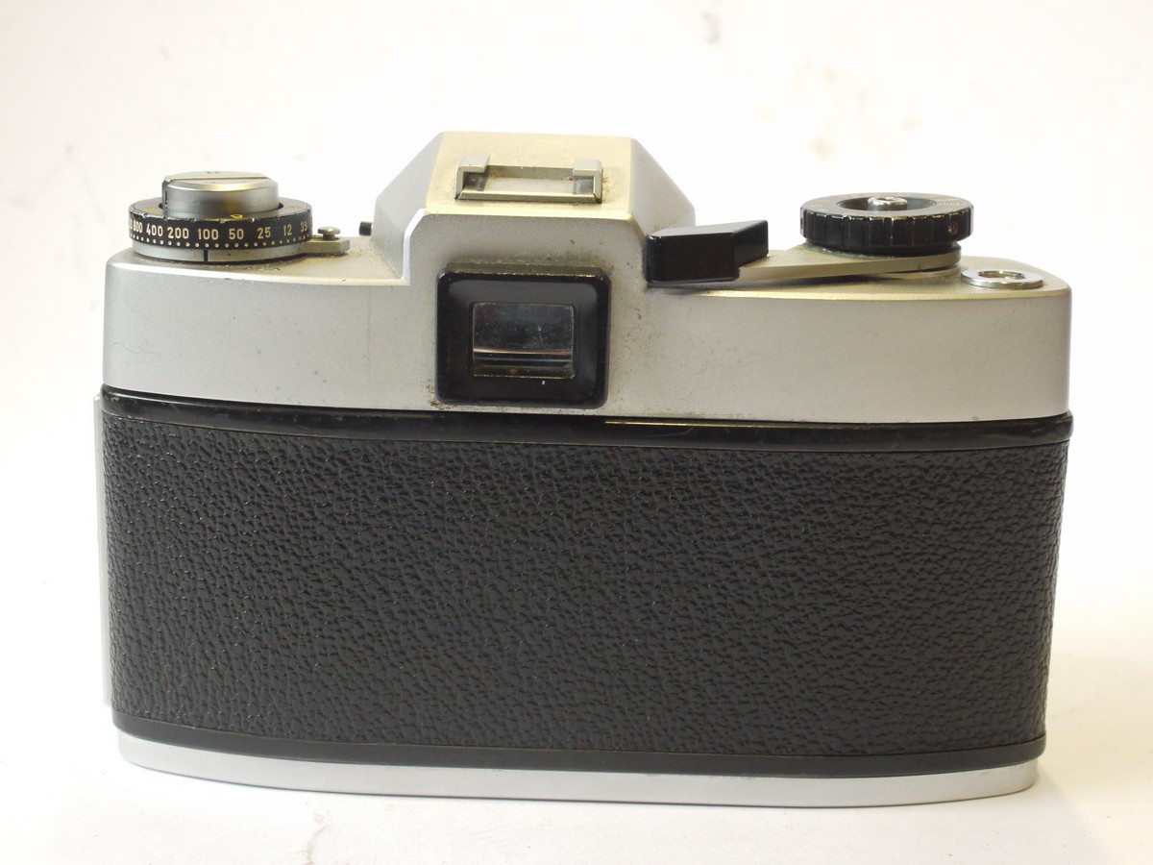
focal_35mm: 60
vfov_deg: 24.4
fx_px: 1998
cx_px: 576
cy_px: 432
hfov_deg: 32.2
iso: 800
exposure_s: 1/25
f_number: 10
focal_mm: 30
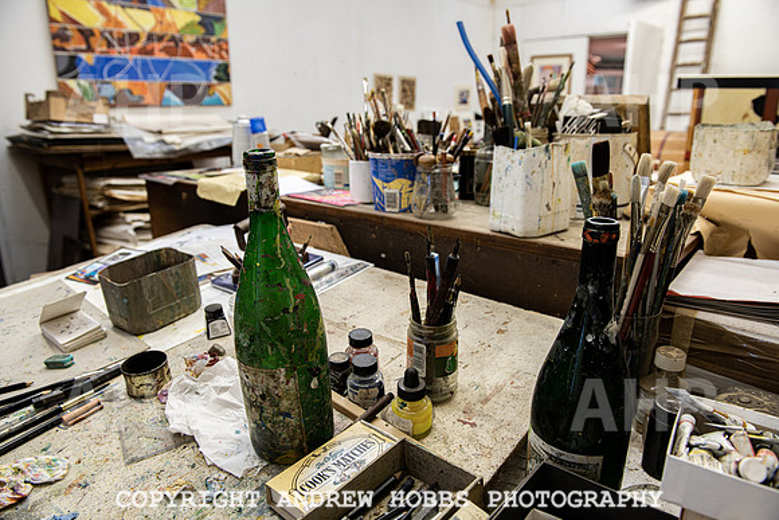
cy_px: 260
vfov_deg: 53.2
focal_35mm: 24
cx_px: 390
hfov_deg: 73.7
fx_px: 519
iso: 64
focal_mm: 24
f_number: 5.6
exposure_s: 1/2.5
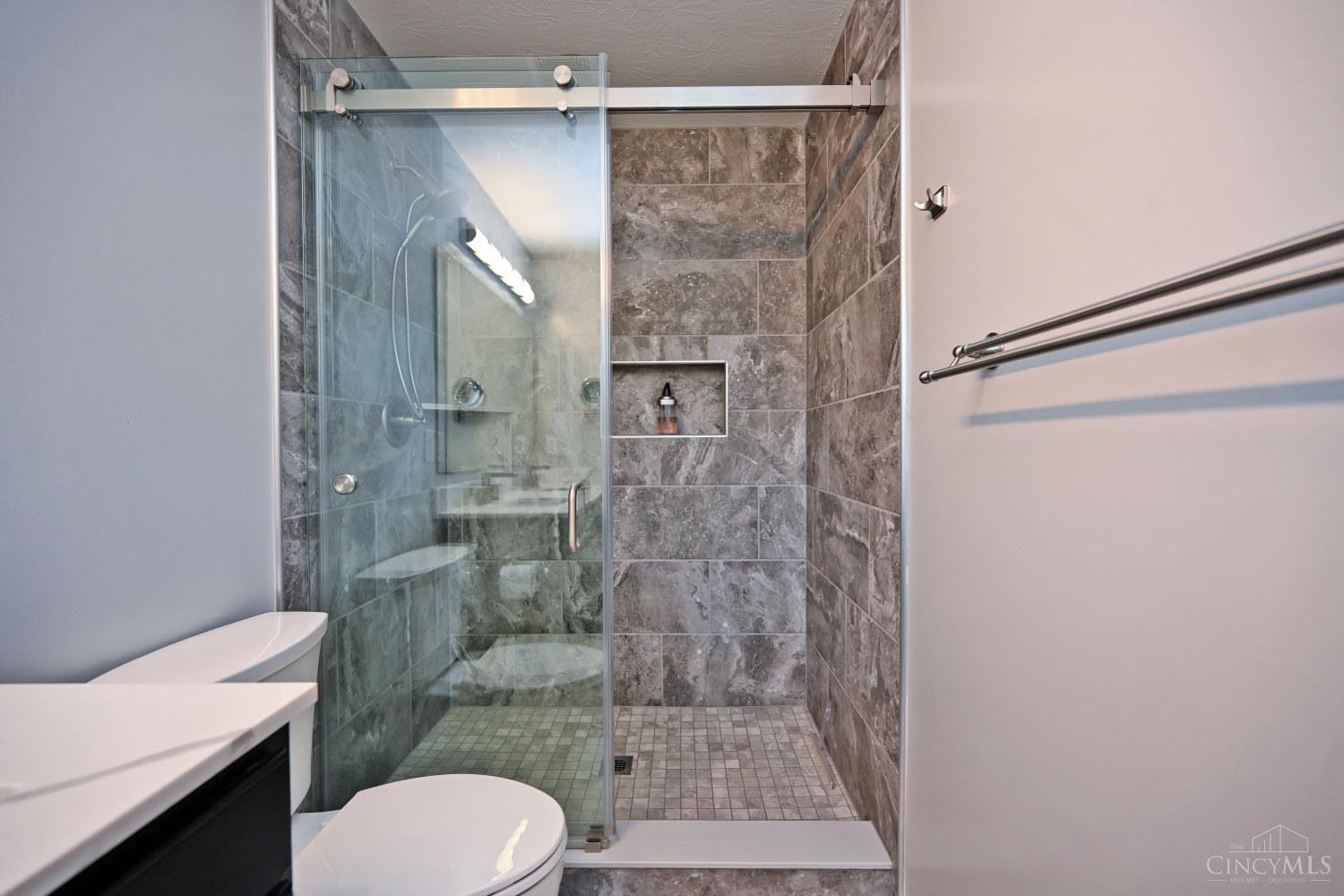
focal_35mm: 14
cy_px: 448
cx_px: 672
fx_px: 523
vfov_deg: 81.2
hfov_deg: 104.3
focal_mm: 14
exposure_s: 1/60
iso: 640
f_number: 4
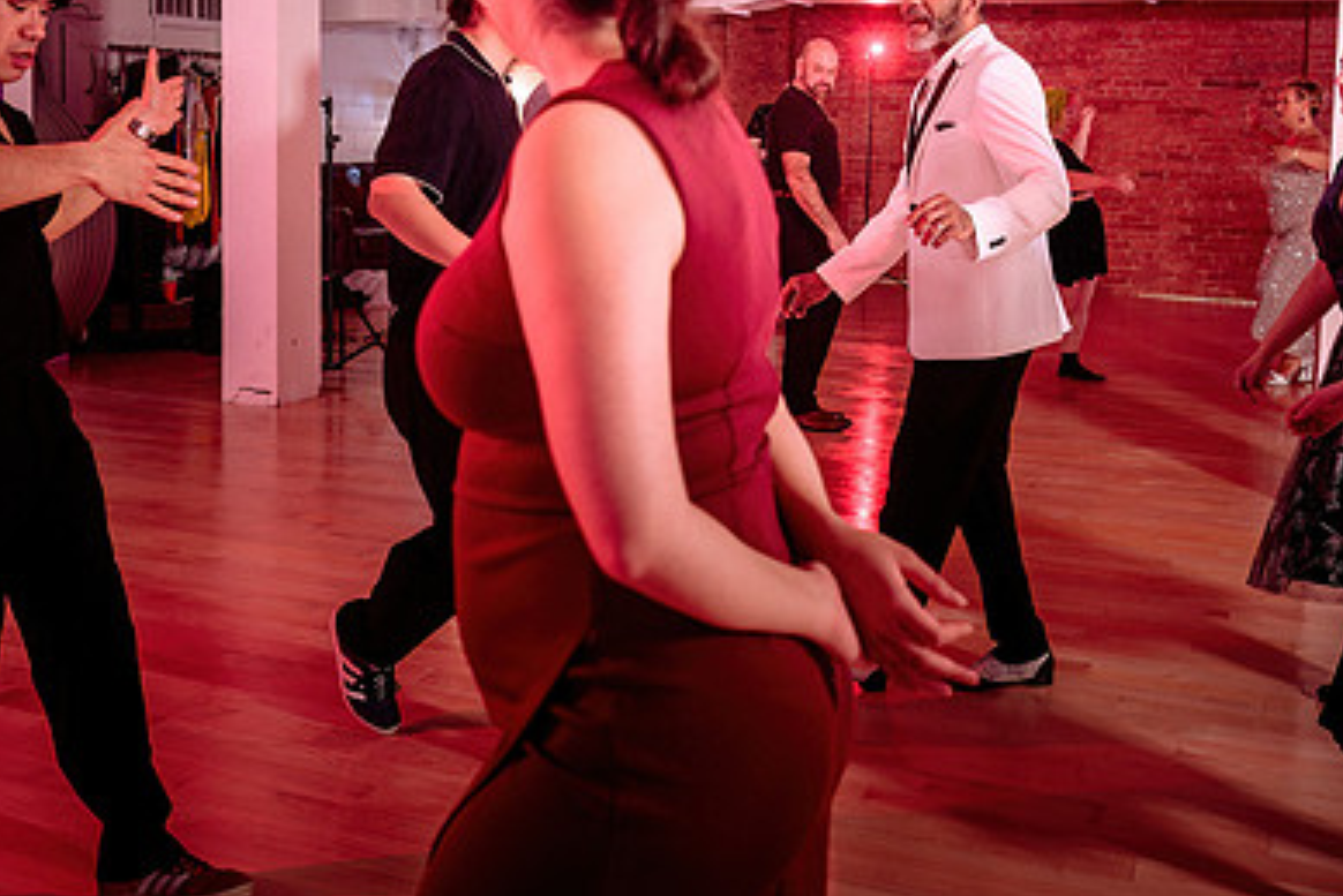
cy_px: 250
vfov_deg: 29.5
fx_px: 1679
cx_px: 670
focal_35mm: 45
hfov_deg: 43.6
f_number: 4
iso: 640
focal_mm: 28
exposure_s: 1/160
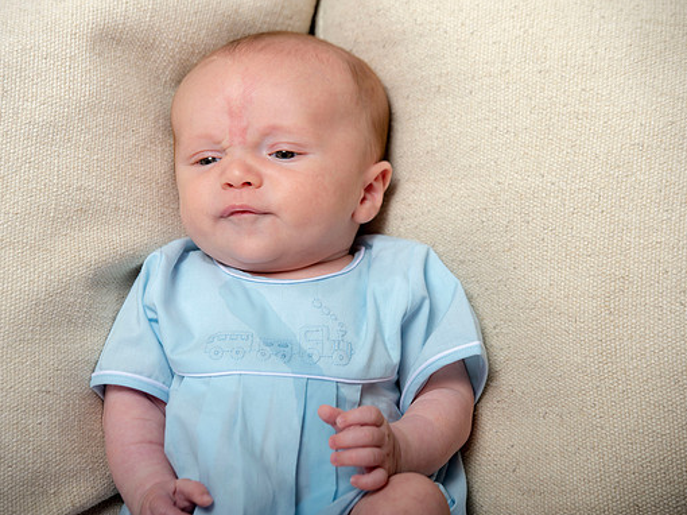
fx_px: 3471
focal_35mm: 175
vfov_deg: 8.5
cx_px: 322
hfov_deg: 11.3
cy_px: 259
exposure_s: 1/200
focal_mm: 160
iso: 250
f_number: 5.6
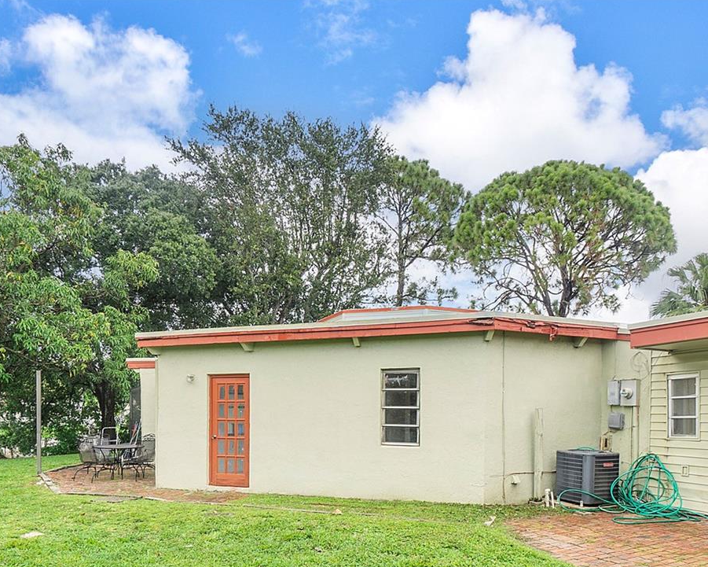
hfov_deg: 68.1
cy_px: 416
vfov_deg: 54.5
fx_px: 524
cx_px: 356
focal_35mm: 25
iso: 200
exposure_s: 1/40
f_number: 9
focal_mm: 10
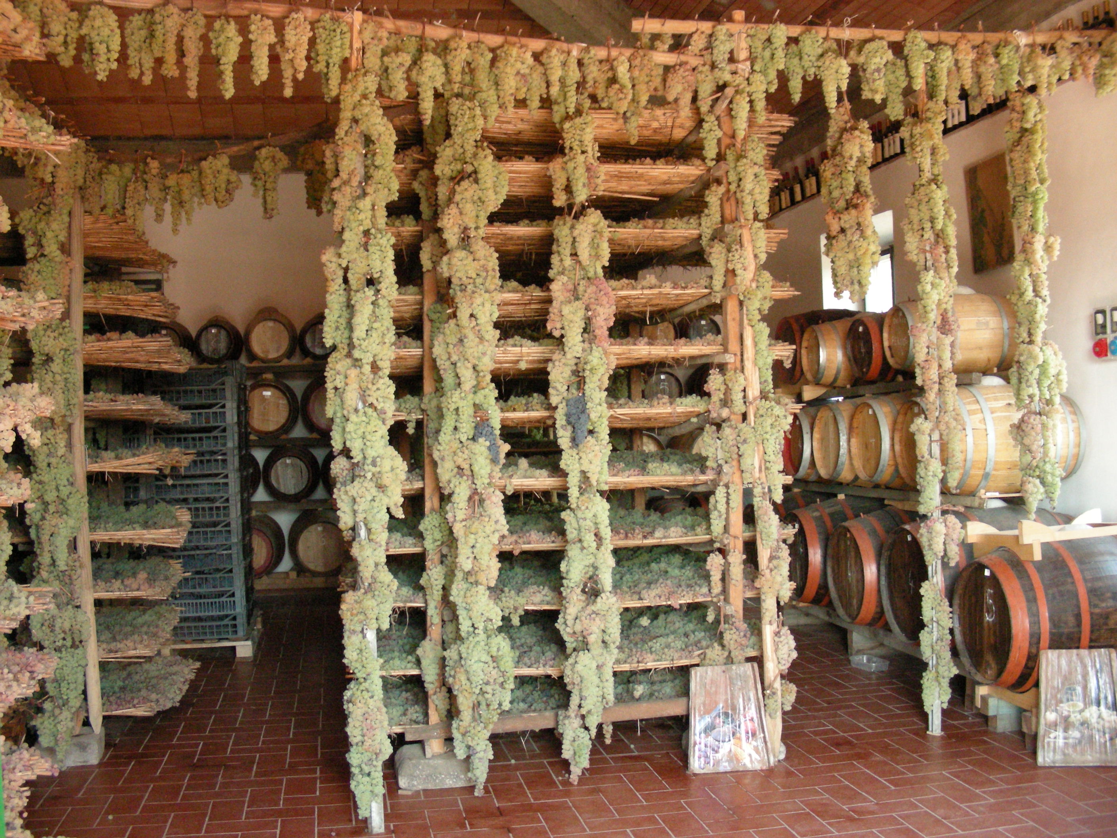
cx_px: 558
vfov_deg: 37.7
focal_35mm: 38
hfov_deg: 49.0
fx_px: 1226
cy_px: 419
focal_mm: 6.3
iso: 400
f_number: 3.5
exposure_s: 1/38.2
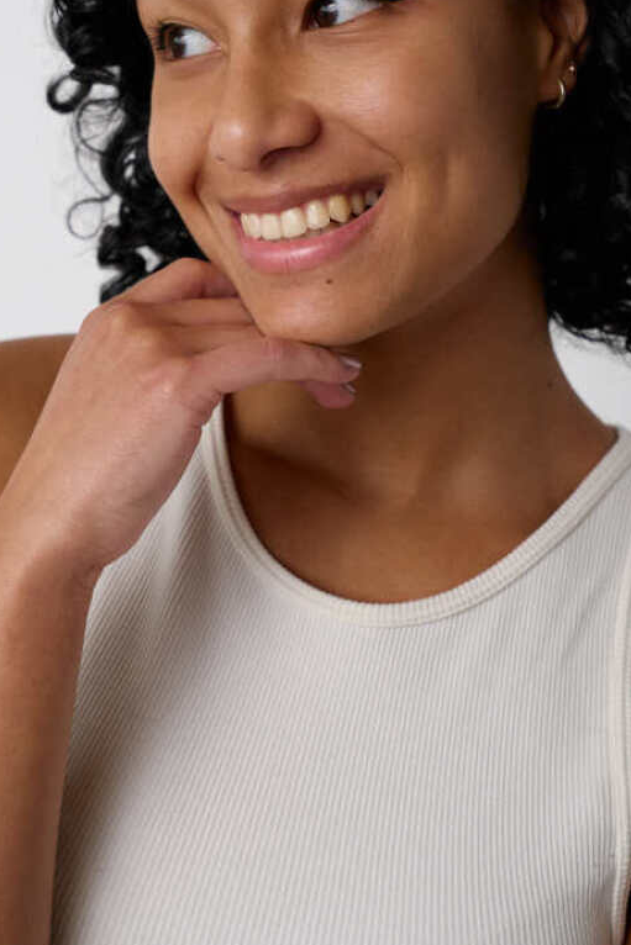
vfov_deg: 21.3
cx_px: 280
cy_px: 283
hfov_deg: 14.4
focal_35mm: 95
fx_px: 2499
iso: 400
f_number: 5.6
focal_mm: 60.7
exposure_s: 1/160
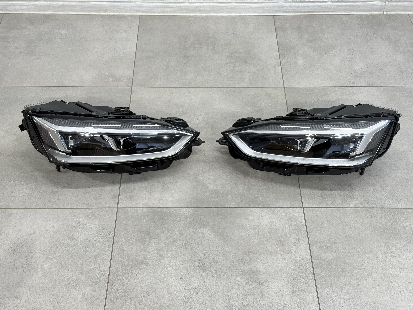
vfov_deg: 30.3
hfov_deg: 39.7
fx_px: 573
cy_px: 155
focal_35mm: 48
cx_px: 206
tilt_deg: -47.1
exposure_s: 1/50
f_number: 1.78
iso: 50
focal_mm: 6.76
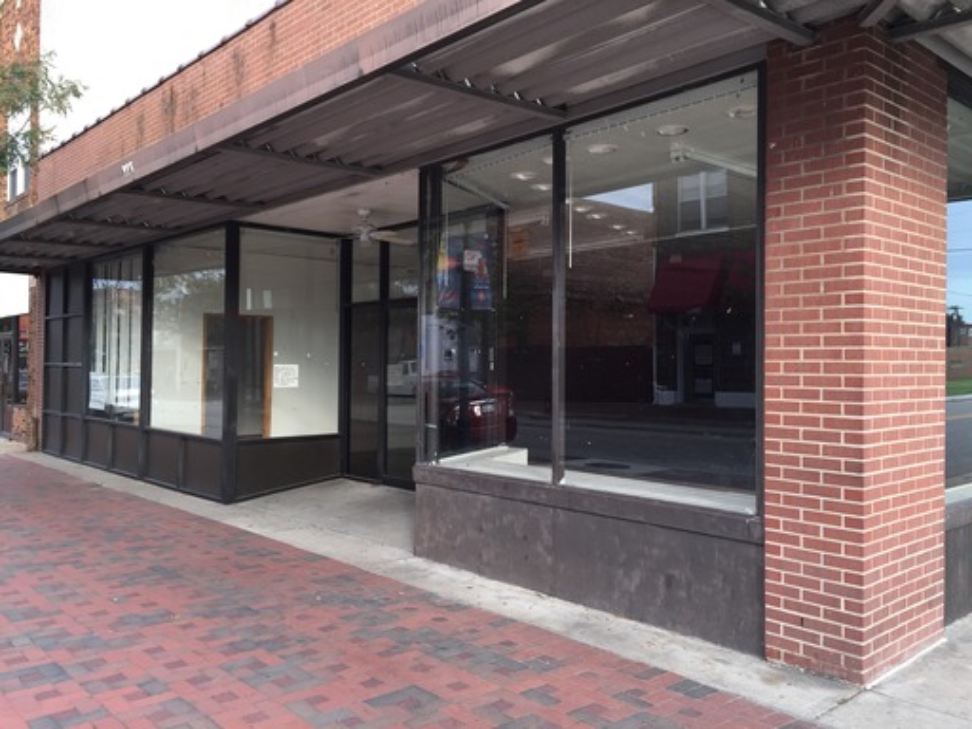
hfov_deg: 61.7
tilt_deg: +1.2
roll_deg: -2.3
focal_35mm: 29
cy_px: 364
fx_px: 814
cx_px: 486
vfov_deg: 48.2
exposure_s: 1/152
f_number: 2.2
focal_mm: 4.15
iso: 32
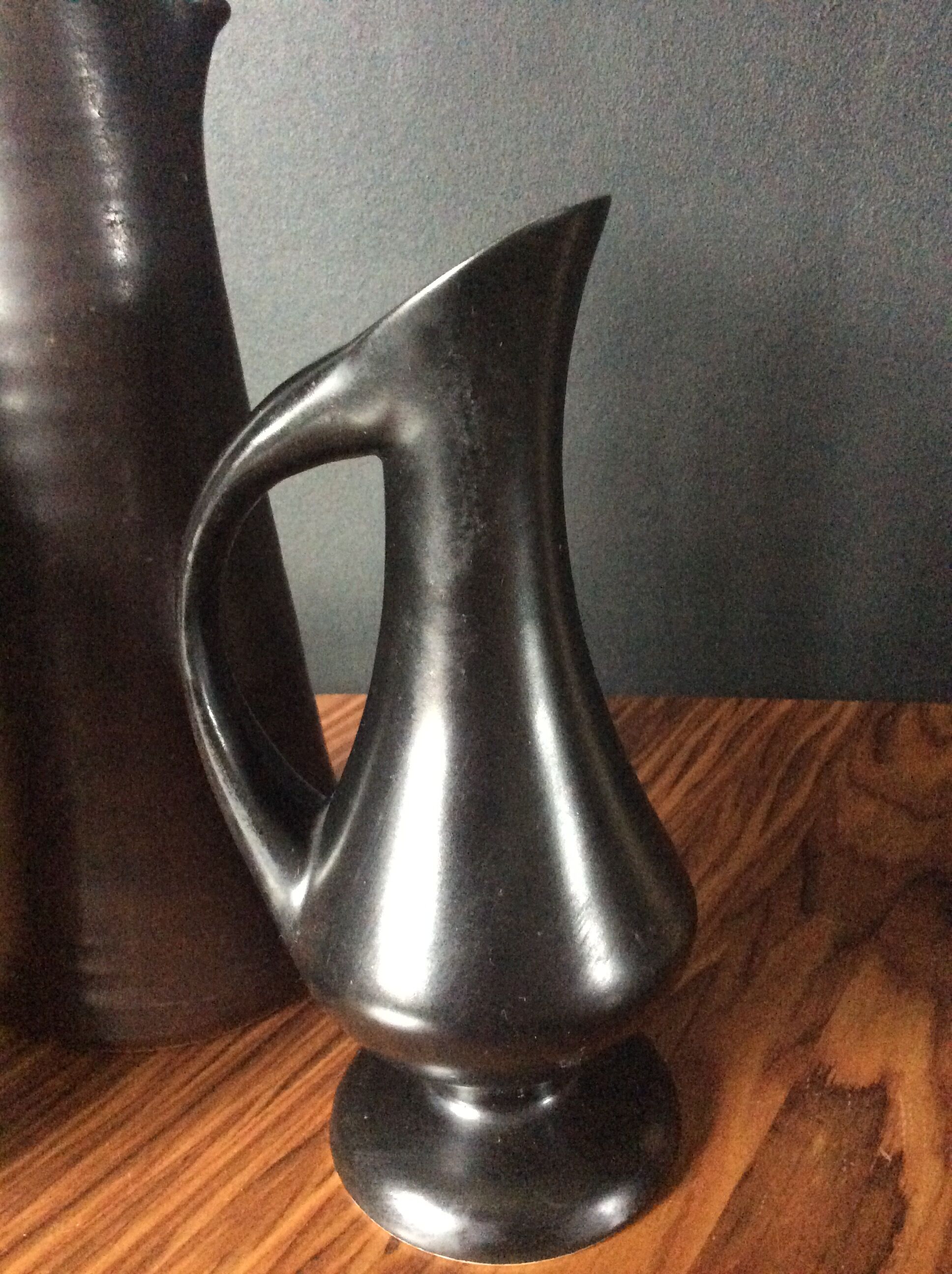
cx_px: 476
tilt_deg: -23.8
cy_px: 637
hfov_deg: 44.1
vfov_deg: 56.9
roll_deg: +2.2
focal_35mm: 32
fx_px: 1177
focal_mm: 3.3
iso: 640
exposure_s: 1/17
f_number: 2.4
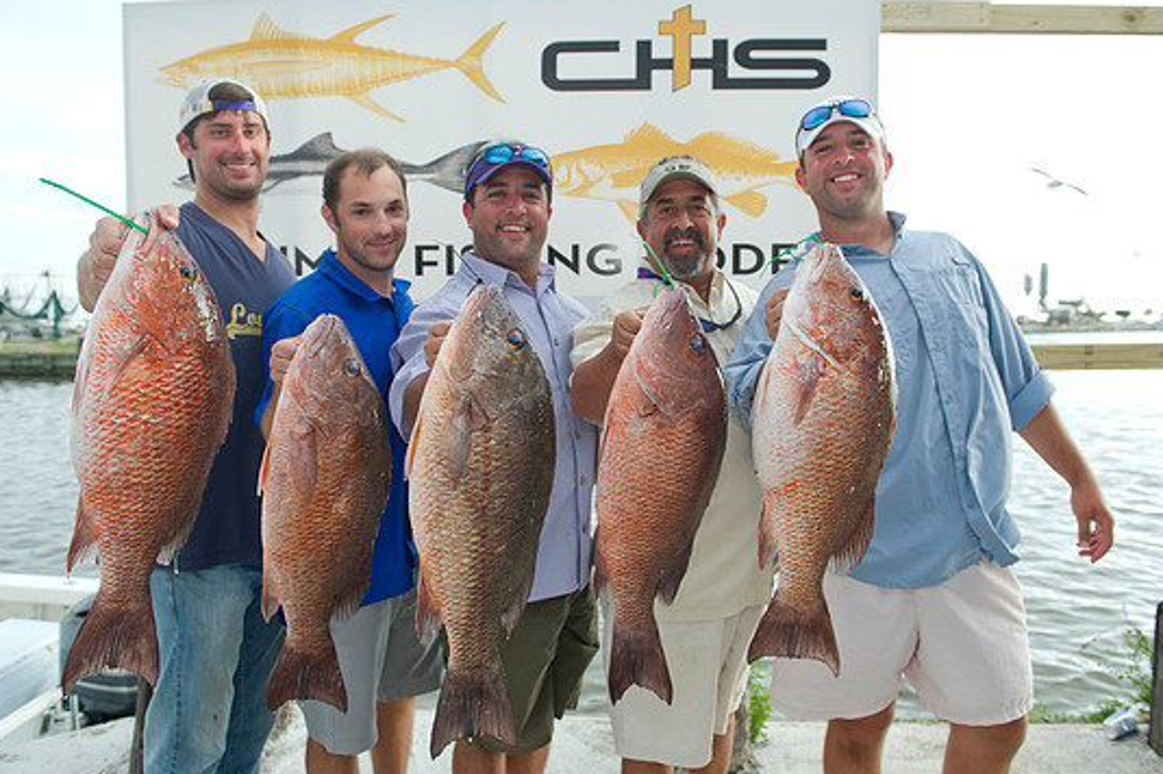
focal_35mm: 26
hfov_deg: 69.4
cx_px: 602
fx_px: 839
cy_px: 370
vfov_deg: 49.5
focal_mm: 24
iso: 400
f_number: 4.5
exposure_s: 1/250
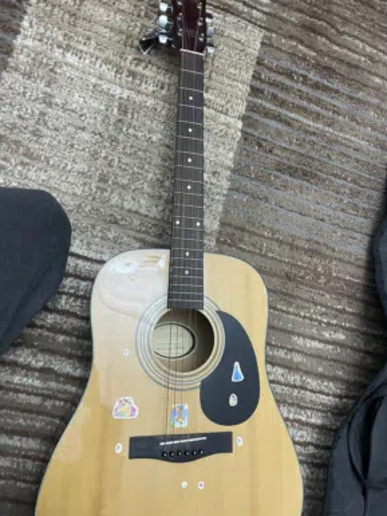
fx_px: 402
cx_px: 191
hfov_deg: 51.4
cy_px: 252
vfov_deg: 65.3
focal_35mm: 27
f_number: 1.6
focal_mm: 4.2
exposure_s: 1/50
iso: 400
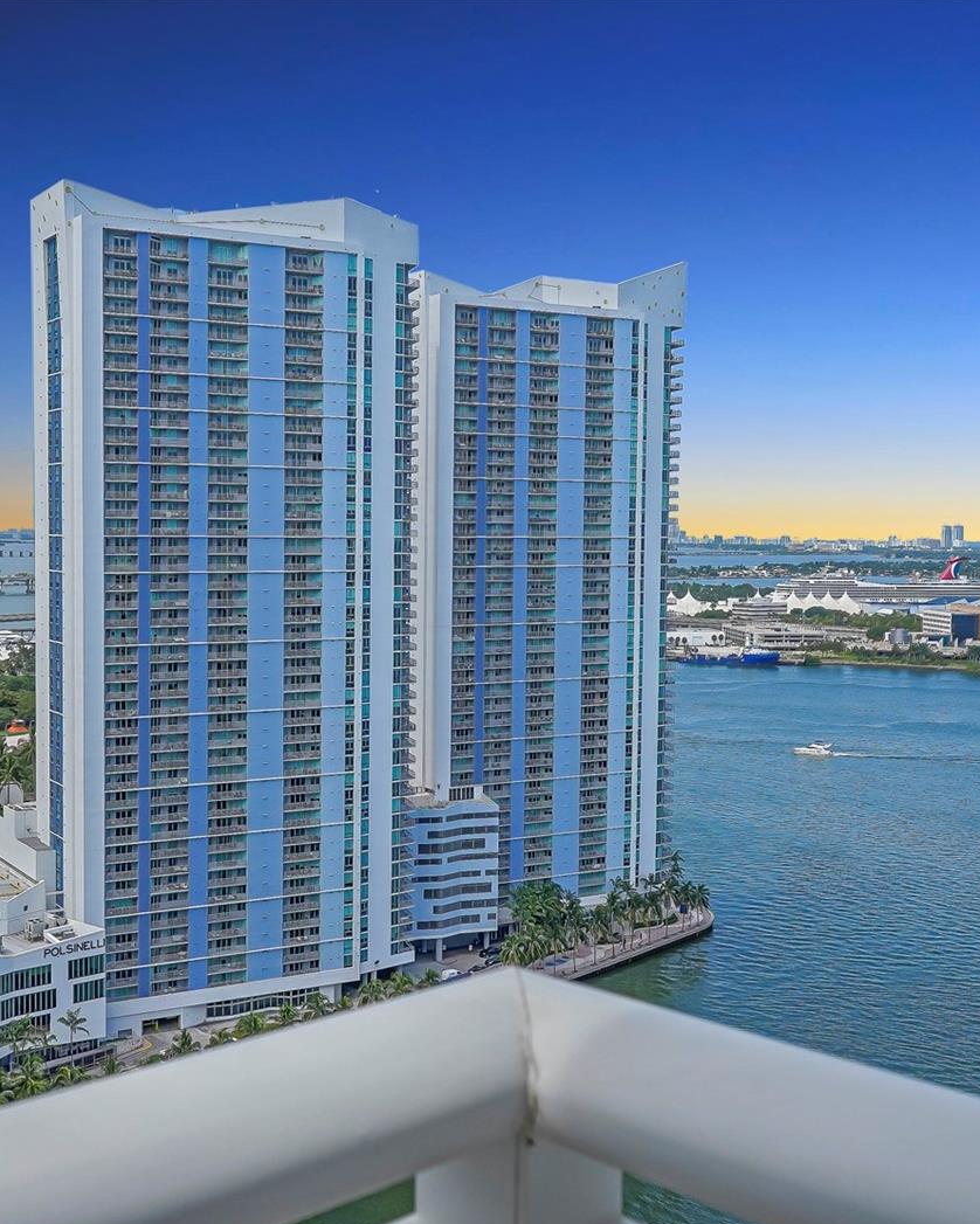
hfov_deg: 34.6
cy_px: 618
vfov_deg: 42.9
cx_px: 336
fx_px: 1559
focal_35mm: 43
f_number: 5.6
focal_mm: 20
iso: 320
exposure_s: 1/1250
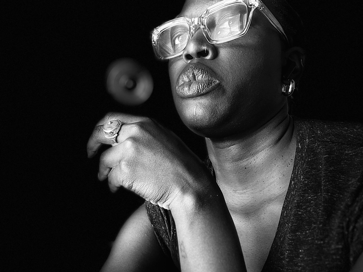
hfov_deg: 60.0
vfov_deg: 46.8
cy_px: 136
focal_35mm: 30
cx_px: 182
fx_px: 315
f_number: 2.2
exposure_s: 1/40
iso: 125
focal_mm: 2.71
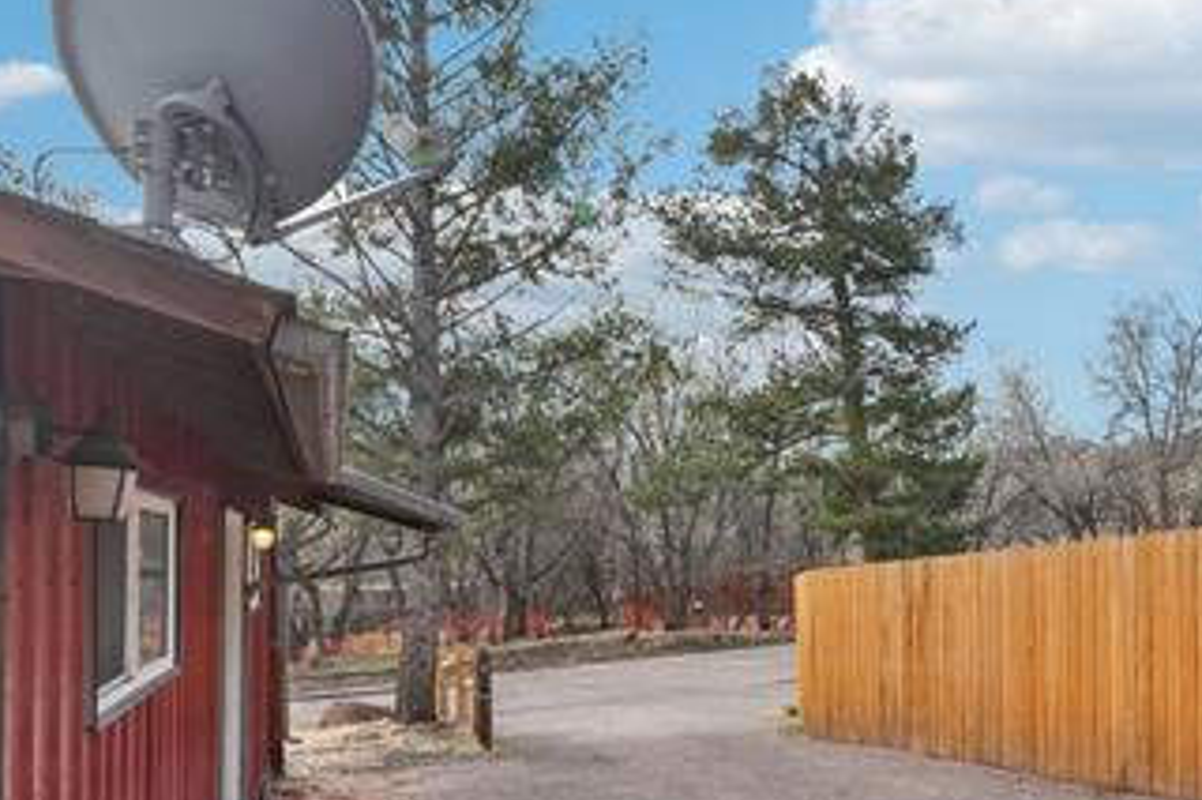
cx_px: 984
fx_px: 1001
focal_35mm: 30
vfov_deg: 42.9
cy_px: 545
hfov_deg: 56.8
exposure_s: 1/400
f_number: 8
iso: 800
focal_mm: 10
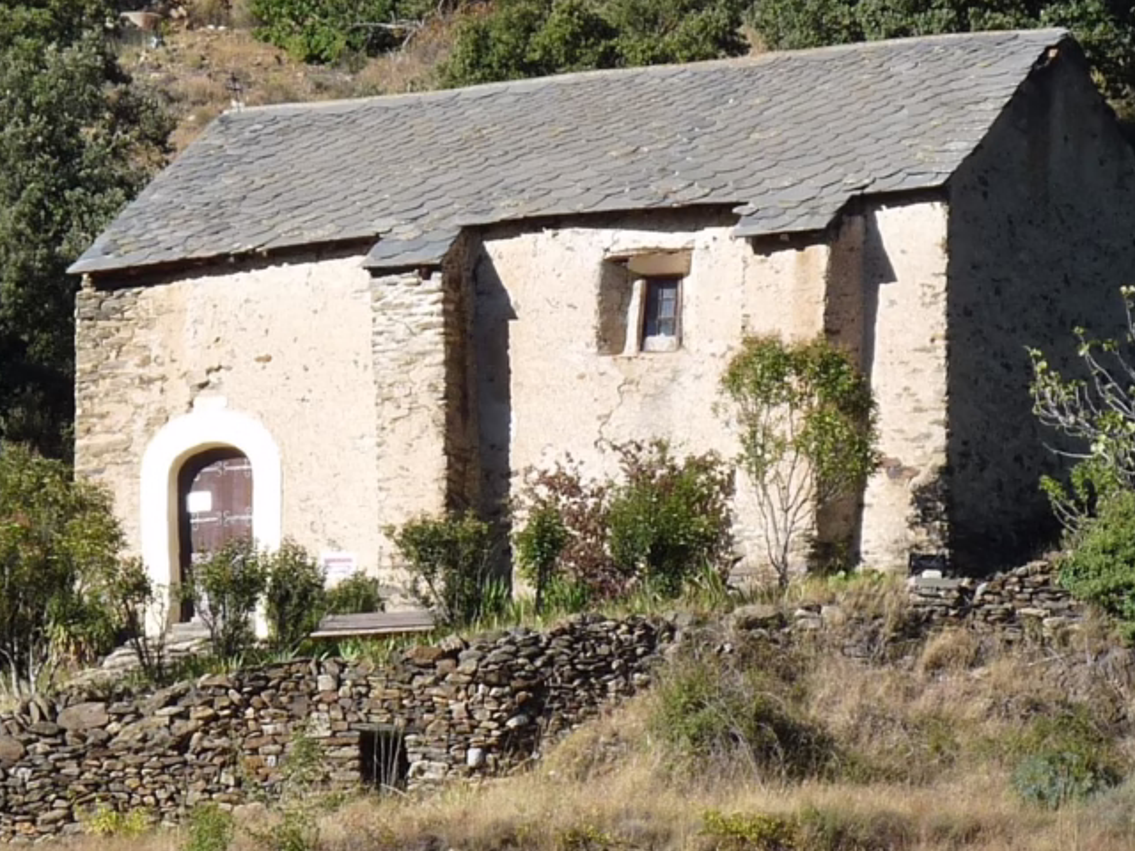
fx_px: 18001
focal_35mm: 549
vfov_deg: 2.7
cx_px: 658
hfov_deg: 3.6
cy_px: 436
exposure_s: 1/320
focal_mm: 34.9
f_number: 5.6
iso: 100
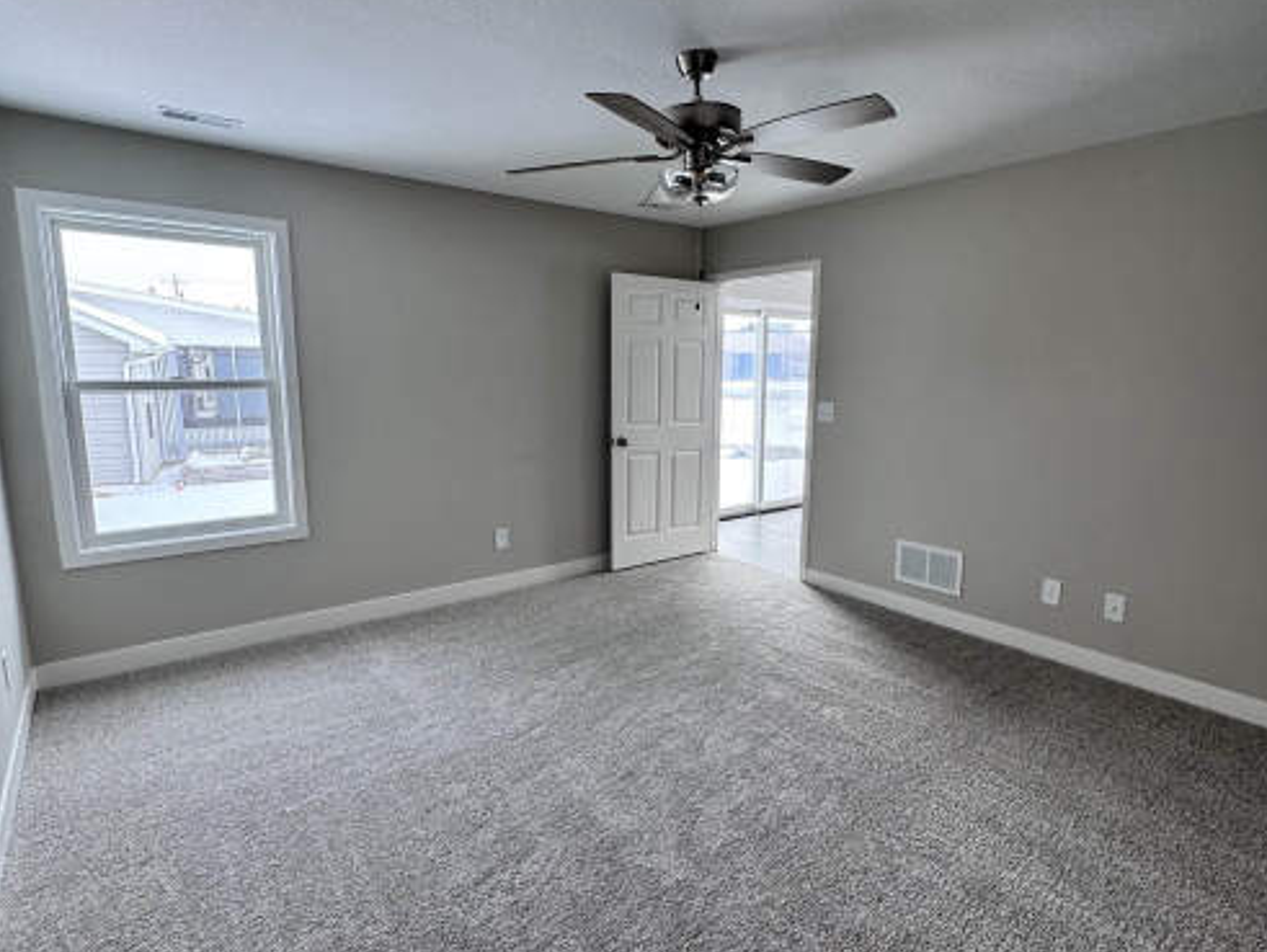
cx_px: 643
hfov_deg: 84.6
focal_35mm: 19
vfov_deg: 68.8
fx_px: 696
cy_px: 473
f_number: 2.2
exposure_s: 1/120
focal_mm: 2.22
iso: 64
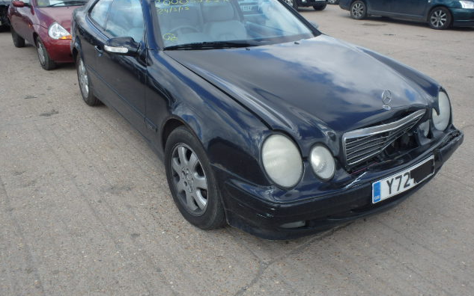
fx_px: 388
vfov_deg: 41.9
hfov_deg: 62.9
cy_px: 142
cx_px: 238
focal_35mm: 30
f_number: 3.9
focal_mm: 5
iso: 125
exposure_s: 1/400
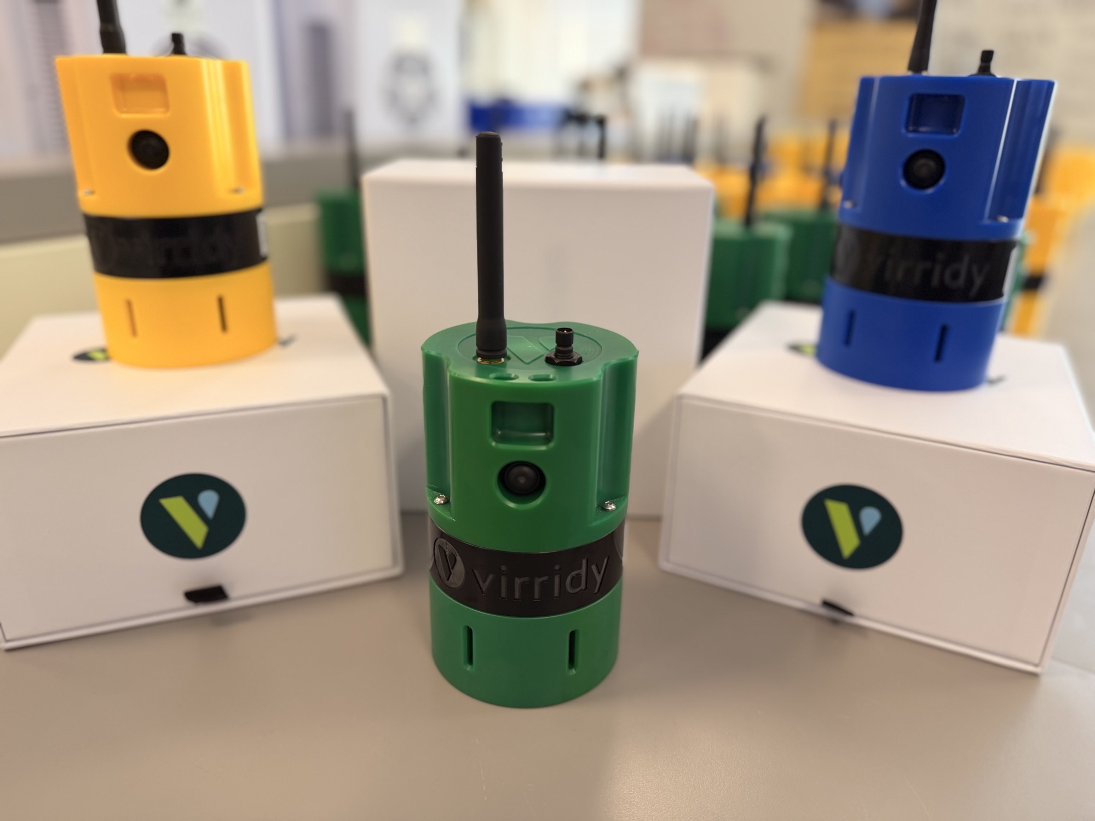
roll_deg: -0.6
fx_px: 759
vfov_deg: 56.8
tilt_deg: -22.4
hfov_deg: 71.6
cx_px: 548
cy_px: 410
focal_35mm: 24
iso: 125
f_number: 1.78
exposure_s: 1/99
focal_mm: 6.76
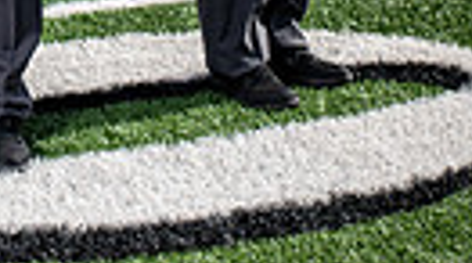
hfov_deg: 16.2
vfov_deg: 8.4
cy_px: -378
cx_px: 4
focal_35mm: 130
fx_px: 1623
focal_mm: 36
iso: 125
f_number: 7.1
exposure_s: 1/400
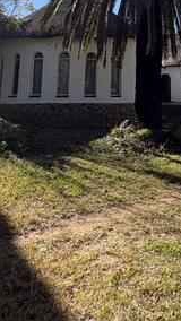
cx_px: 144
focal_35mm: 43
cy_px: 10
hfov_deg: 27.2
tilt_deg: +14.3
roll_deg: +0.7
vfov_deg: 41.9
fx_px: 366
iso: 50
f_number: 2.2
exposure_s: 1/1063
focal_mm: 2.22
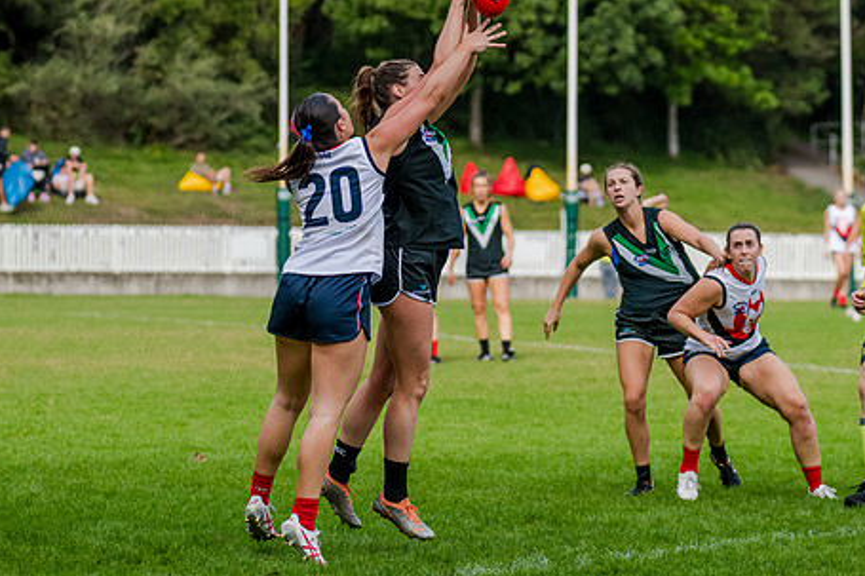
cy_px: 308
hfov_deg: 8.2
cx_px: 448
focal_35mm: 252
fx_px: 6052
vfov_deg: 5.4
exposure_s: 1/1600
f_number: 5
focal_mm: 180
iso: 800
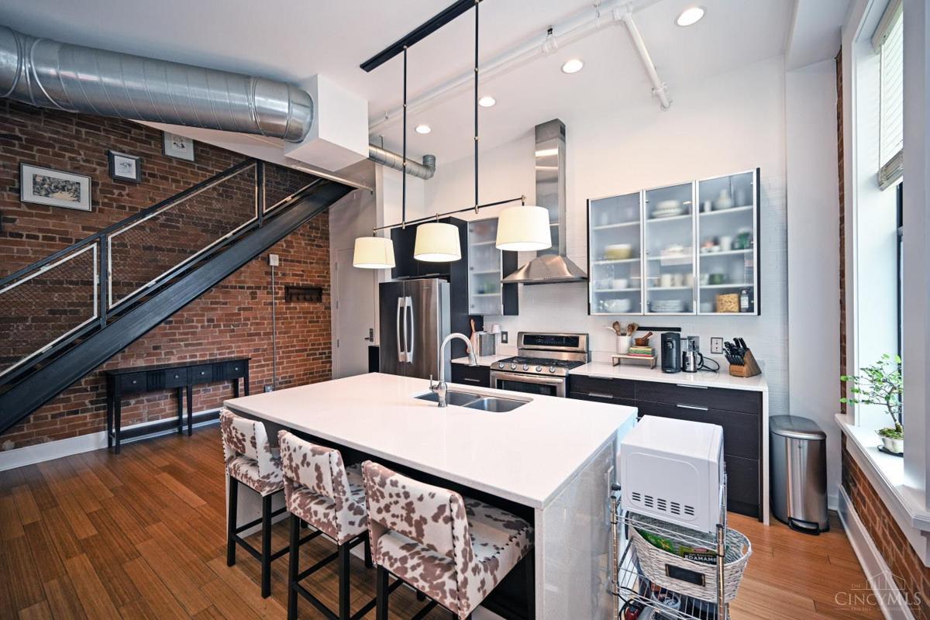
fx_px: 362
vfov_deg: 81.2
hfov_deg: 104.3
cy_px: 310
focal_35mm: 14
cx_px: 465
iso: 280
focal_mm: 14
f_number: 4
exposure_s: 1/60
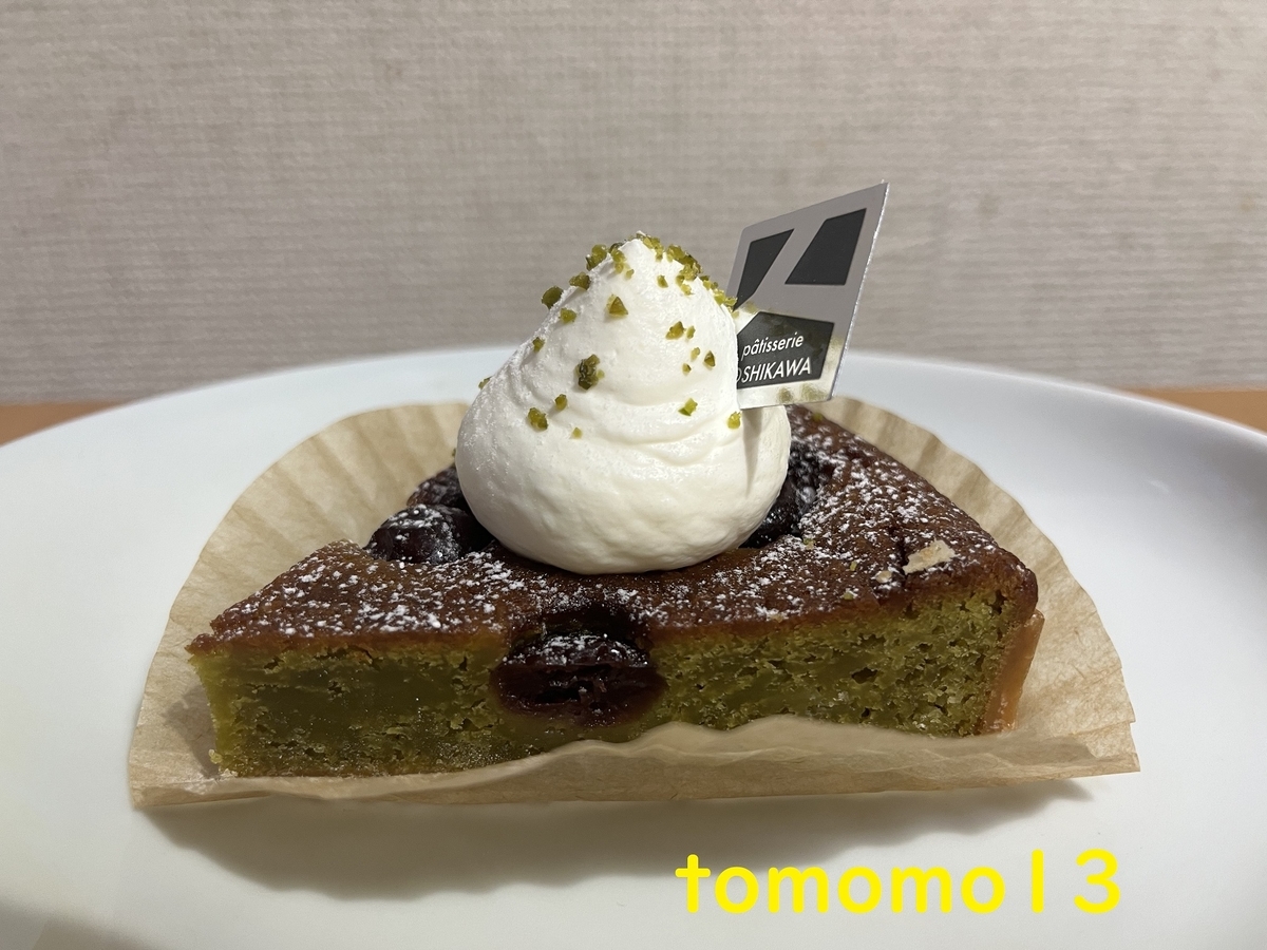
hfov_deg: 67.3
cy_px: 475
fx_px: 952
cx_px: 634
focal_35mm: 26
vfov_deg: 53.1
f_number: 1.6
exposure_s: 1/50
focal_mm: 5.1
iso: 125
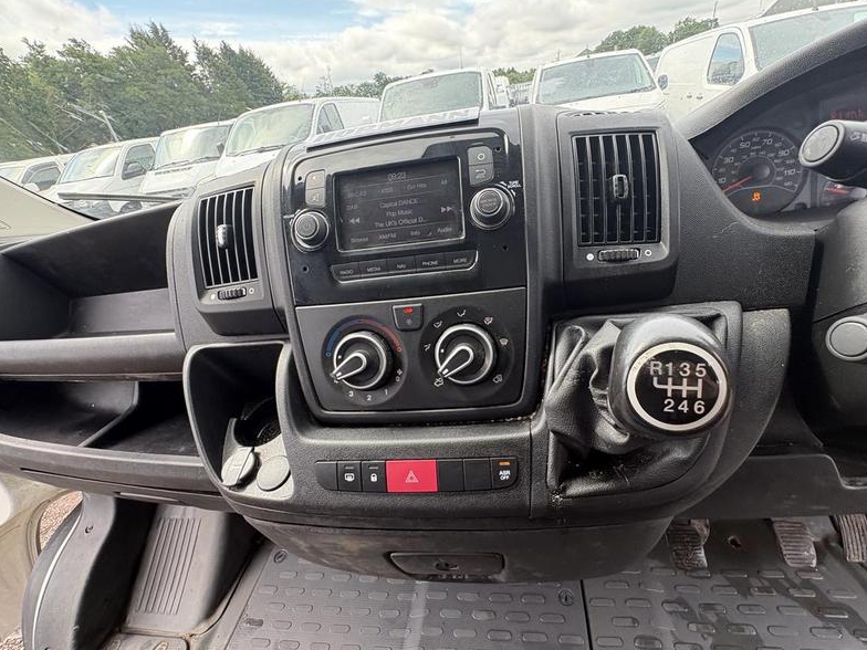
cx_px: 457
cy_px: 340
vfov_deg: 78.1
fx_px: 401
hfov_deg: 94.4
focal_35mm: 16
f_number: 2.2
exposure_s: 1/144
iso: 100
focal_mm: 2.22
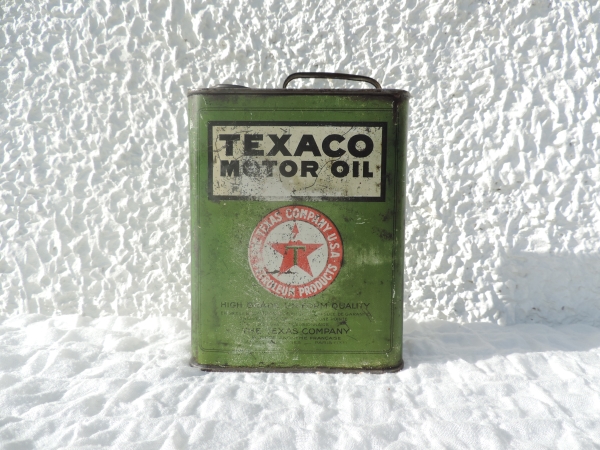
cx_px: 300
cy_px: 225
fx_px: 416
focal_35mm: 24
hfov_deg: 71.6
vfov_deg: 56.8
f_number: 3
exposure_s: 1/800
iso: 80
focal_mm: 4.3
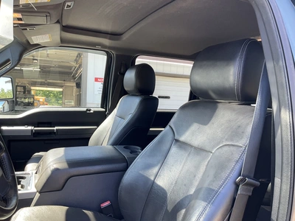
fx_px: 247
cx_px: 148
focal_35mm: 29
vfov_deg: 48.2
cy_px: 110
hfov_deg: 61.7
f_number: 1.8
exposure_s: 1/122
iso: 40
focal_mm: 3
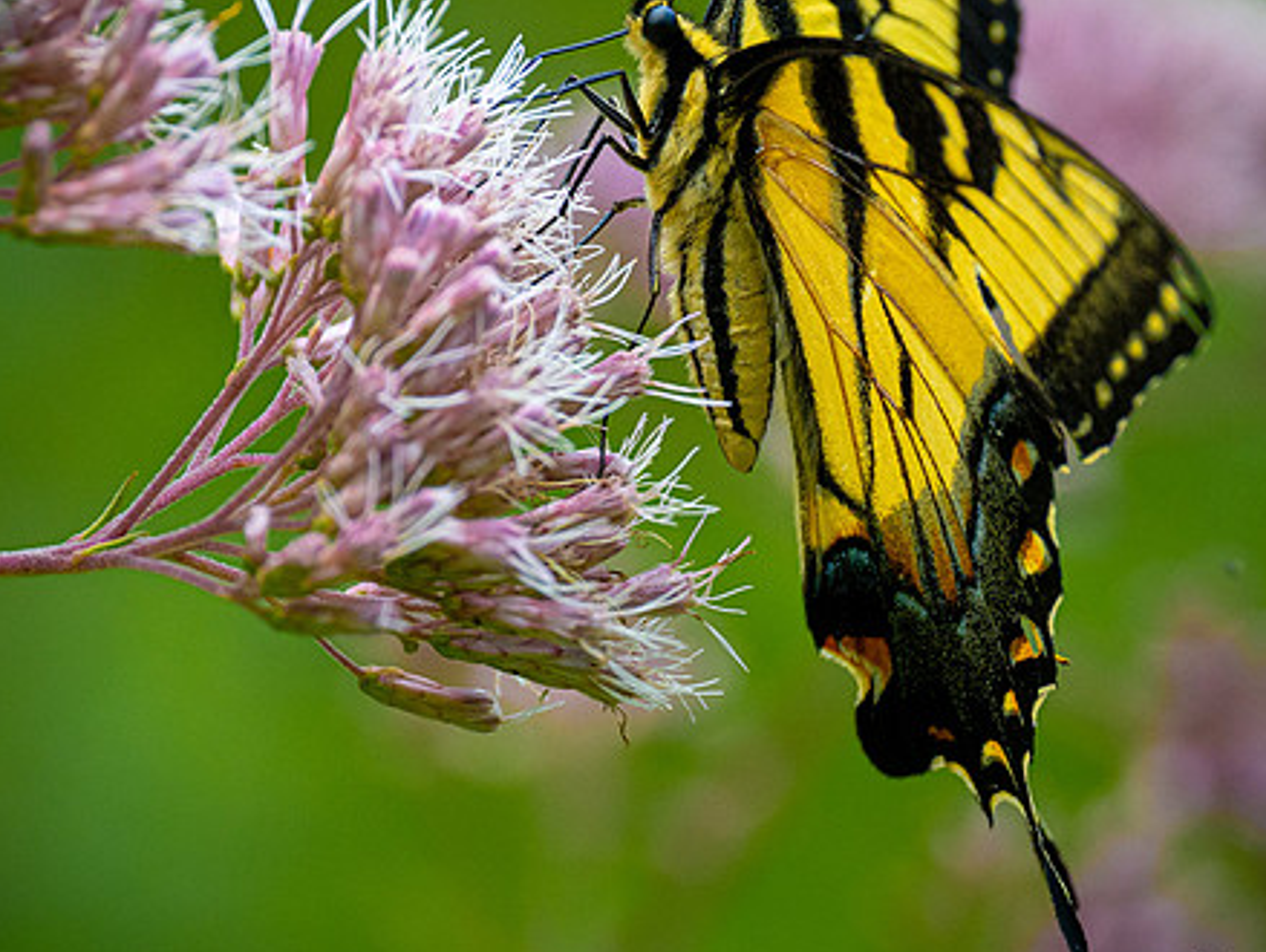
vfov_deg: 2.4
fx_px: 23133
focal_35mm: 632
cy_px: 505
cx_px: 869
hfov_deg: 3.1
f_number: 8
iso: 800
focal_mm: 250
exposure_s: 1/500
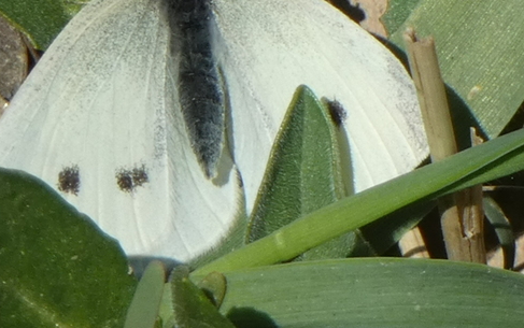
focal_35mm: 870
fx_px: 12431
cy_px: 42
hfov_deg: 2.4
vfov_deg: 1.5
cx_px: 191
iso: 80
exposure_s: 1/250
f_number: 5.6
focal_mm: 84
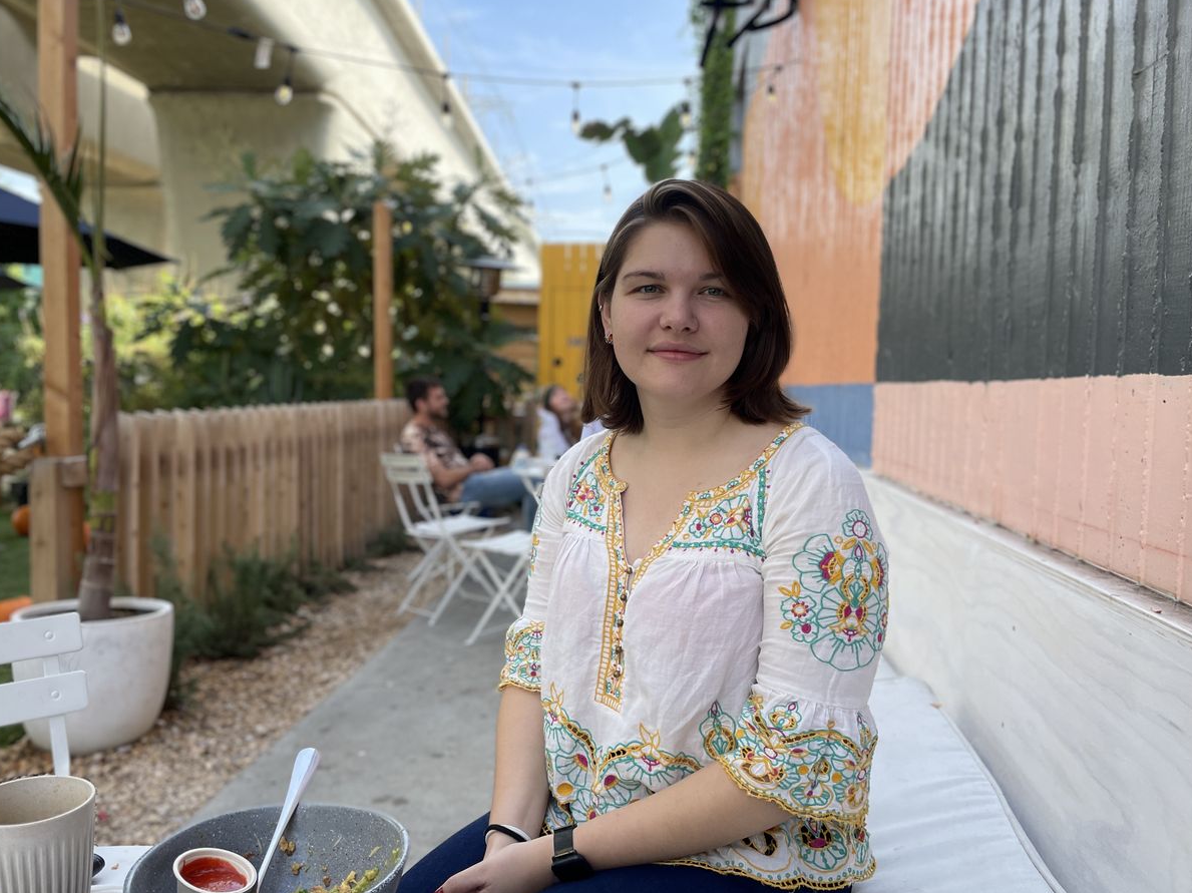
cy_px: 469
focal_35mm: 28
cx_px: 563
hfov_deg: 63.4
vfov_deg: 49.7
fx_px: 964
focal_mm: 4.2
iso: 50
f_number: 1.6
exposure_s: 1/626
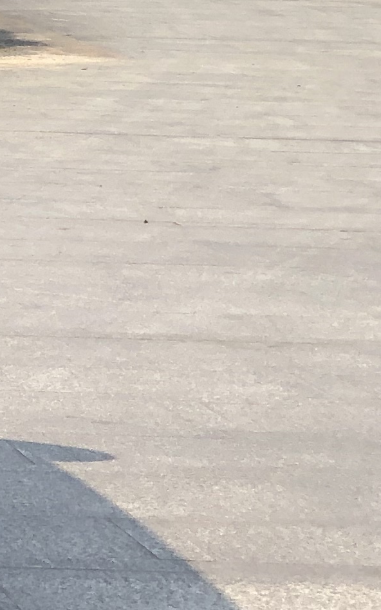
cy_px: 126
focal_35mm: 257
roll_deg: -1.9
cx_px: -882
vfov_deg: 8.2
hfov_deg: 4.8
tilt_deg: -5.8
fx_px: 4272
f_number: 2.8
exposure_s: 1/516
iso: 20
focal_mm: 6.6
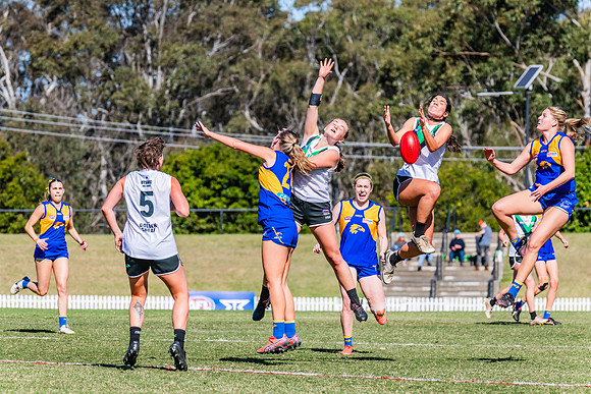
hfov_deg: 6.5
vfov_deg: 4.3
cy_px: 197
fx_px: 5240
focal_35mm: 319
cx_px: 291
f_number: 11
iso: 640
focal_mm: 310
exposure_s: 1/1250
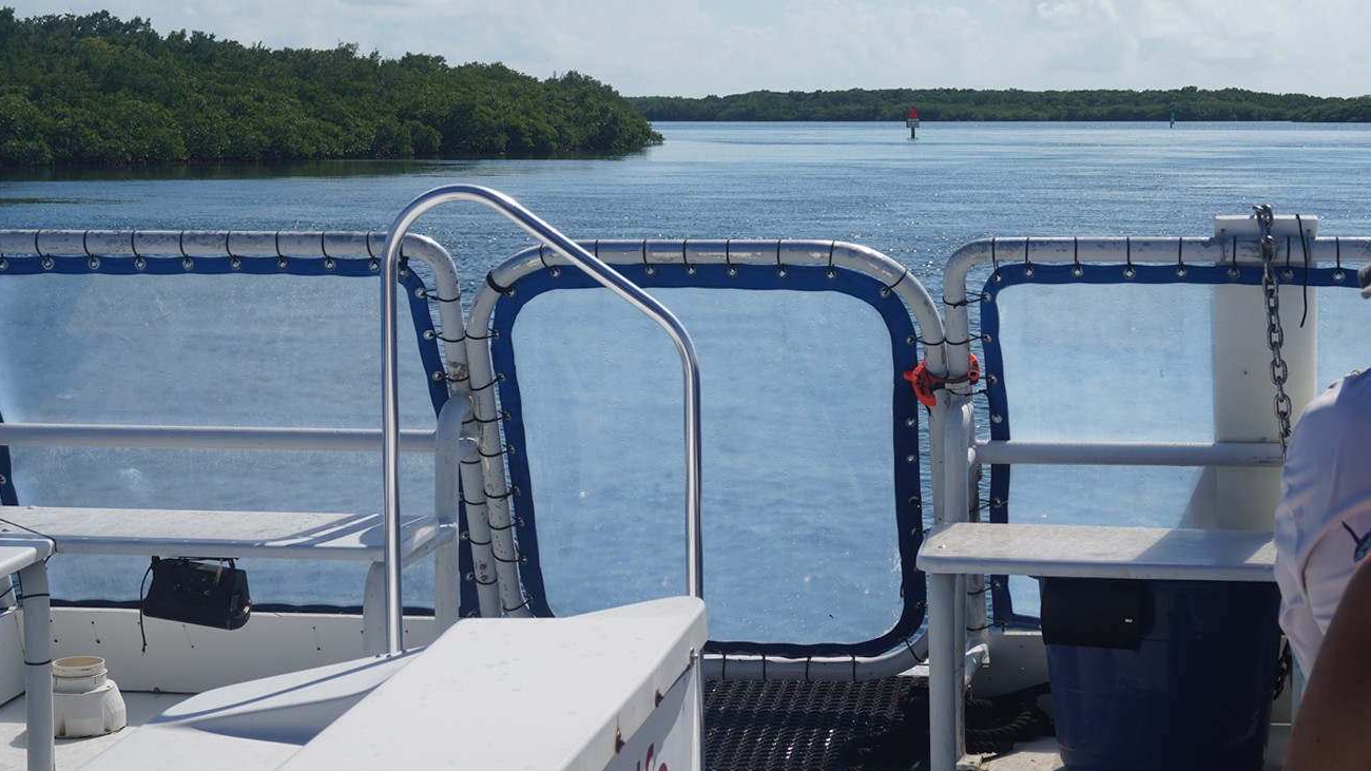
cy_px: 79
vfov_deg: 15.1
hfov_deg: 26.8
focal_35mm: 79
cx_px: 841
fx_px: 2872
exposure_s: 1/320
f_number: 11
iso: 100
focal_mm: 49
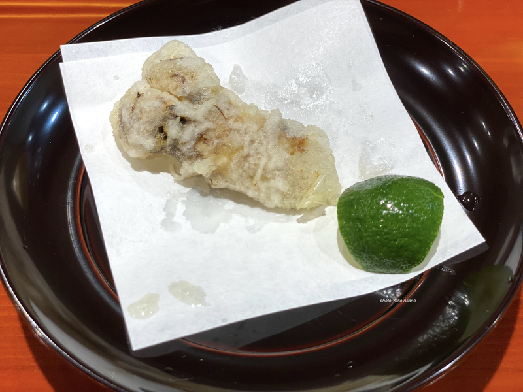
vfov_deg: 28.0
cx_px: 262
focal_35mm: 52
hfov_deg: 36.8
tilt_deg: -54.2
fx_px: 786
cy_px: 196
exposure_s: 1/100
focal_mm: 6
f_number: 2
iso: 64
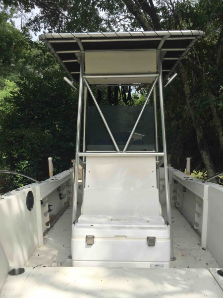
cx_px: 112
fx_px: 249
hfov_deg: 48.2
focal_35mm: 29
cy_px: 149
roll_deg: -0.9
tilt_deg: -3.3
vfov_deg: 61.7
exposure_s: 1/1014
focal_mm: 4.15
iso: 32
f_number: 2.2
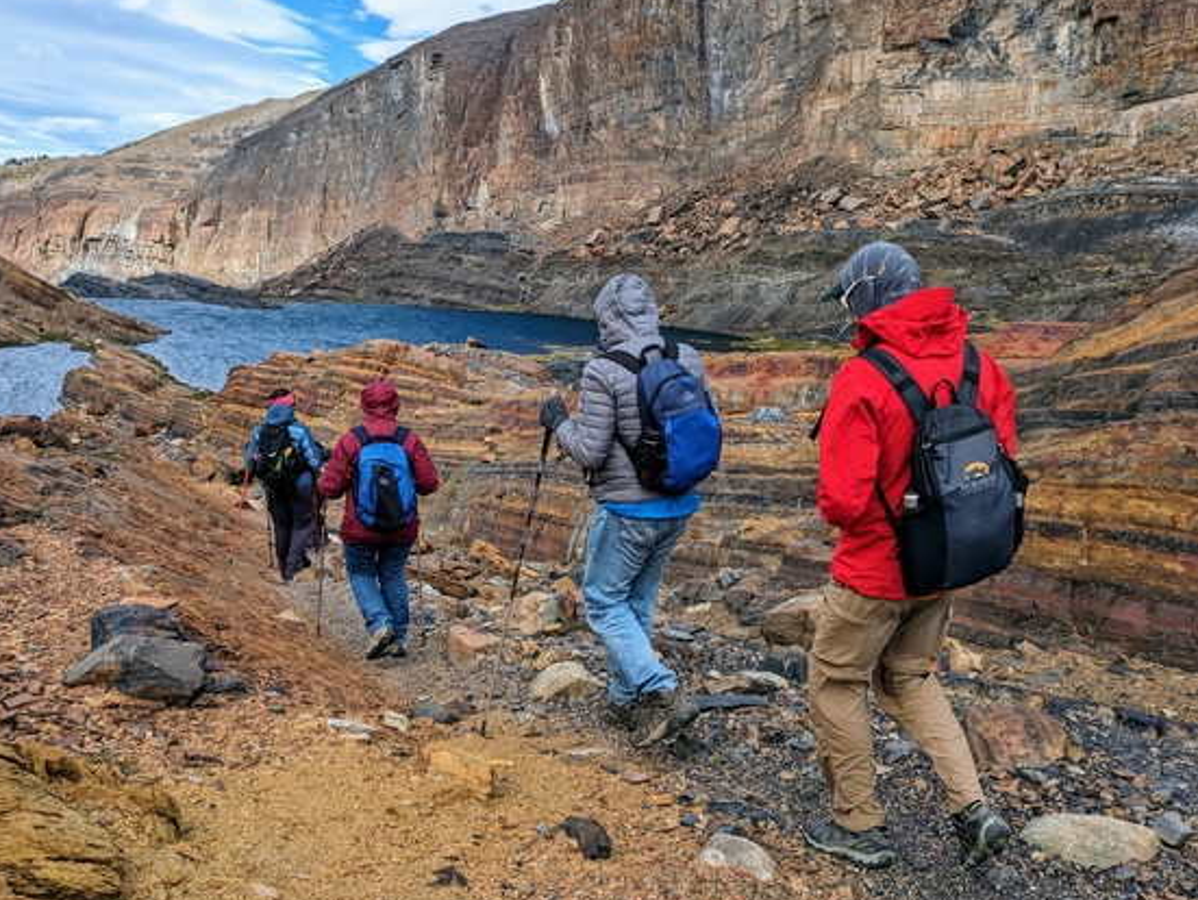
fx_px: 1004
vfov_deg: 48.2
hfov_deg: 61.6
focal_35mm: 29
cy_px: 409
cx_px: 640
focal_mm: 5.43
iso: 45
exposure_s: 1/1869
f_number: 1.89
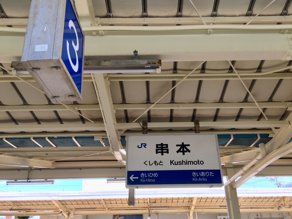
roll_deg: +1.7
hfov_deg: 58.3
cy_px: 110
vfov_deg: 45.4
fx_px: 261
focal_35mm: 31
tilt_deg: +26.1
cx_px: 152
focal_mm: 4.15
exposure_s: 1/154
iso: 25
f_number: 2.2
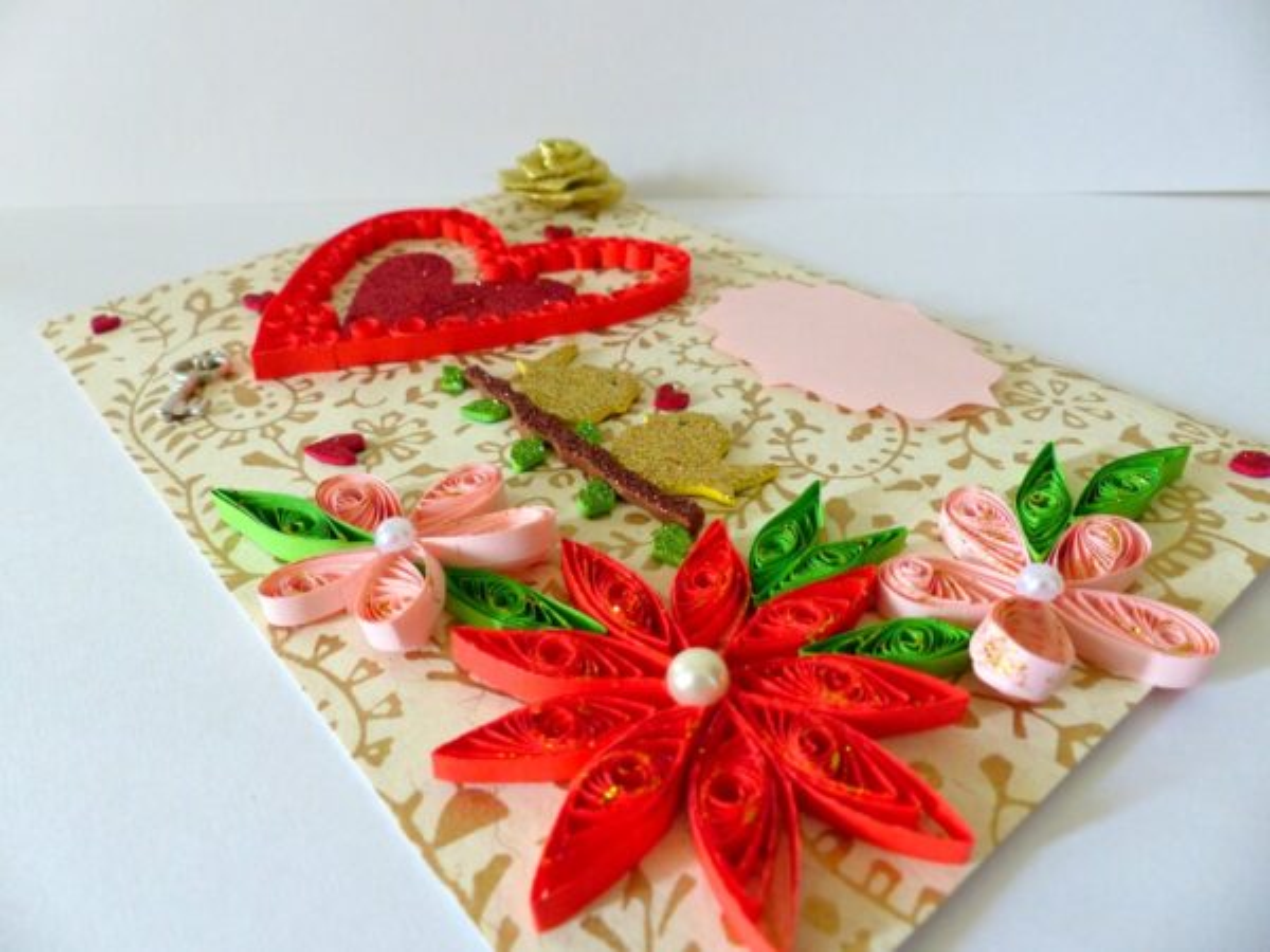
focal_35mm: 25
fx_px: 917
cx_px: 635
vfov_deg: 54.9
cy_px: 476
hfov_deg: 69.4
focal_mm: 4.5
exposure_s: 1/30
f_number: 2.8
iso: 400
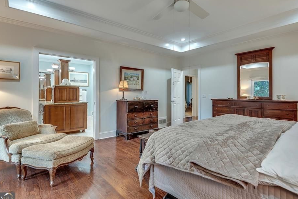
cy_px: 92
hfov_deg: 90.0
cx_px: 149
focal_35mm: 18
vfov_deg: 67.3
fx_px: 149
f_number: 8
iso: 400
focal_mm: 16
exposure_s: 1/5
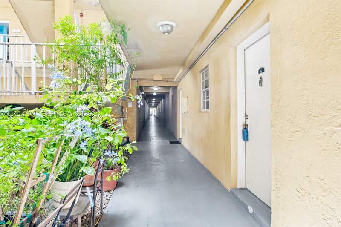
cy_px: 114
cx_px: 170
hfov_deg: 78.6
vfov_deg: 57.2
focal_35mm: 22
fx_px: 208
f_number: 8
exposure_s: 1/25
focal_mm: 22
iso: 400
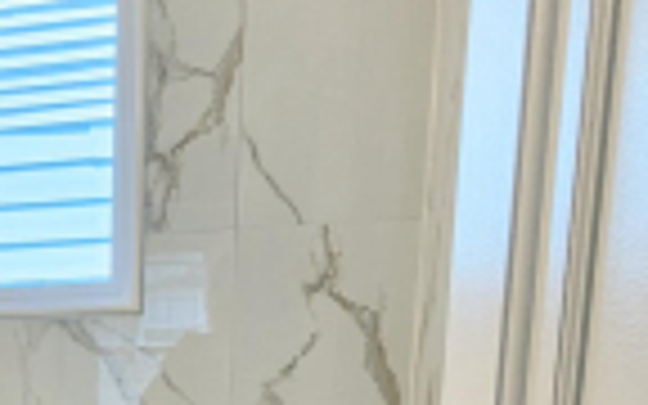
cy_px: 616
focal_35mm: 64
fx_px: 1130
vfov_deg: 18.0
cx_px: -209
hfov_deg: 26.7
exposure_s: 1/120
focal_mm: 2.2
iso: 25
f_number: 1.9
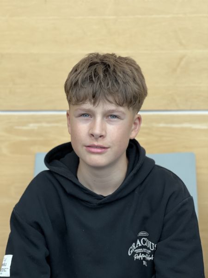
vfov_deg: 25.3
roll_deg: +0.5
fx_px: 617
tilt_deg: -6.8
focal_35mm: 77
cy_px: 139
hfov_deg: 19.1
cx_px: 104
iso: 100
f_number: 2.8
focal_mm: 9
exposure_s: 1/121
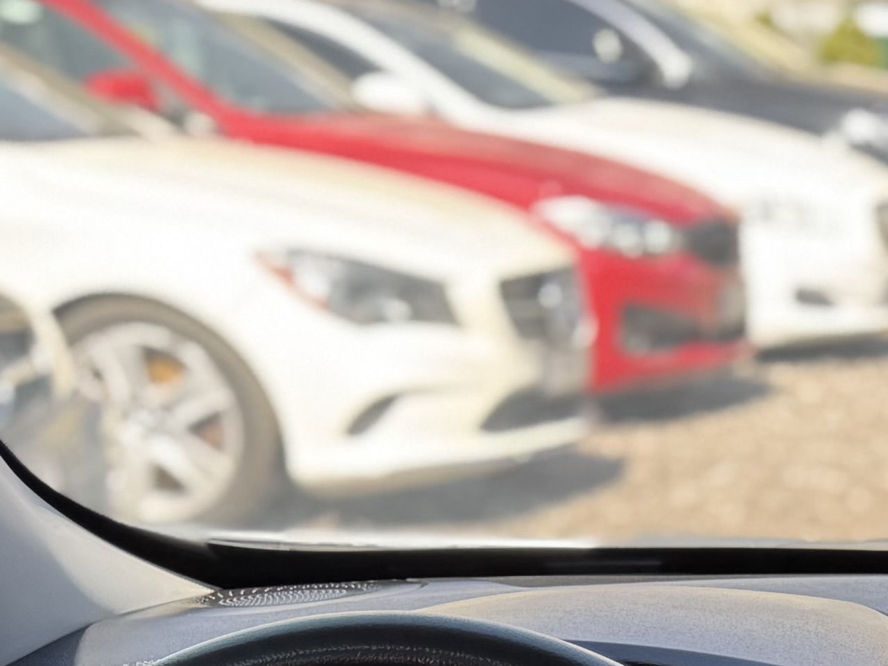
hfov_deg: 16.2
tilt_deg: -23.7
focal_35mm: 107
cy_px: 1428
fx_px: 2745
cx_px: 1470
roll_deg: -2.3
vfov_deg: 12.0
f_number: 1.78
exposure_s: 1/262
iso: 64
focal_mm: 6.76
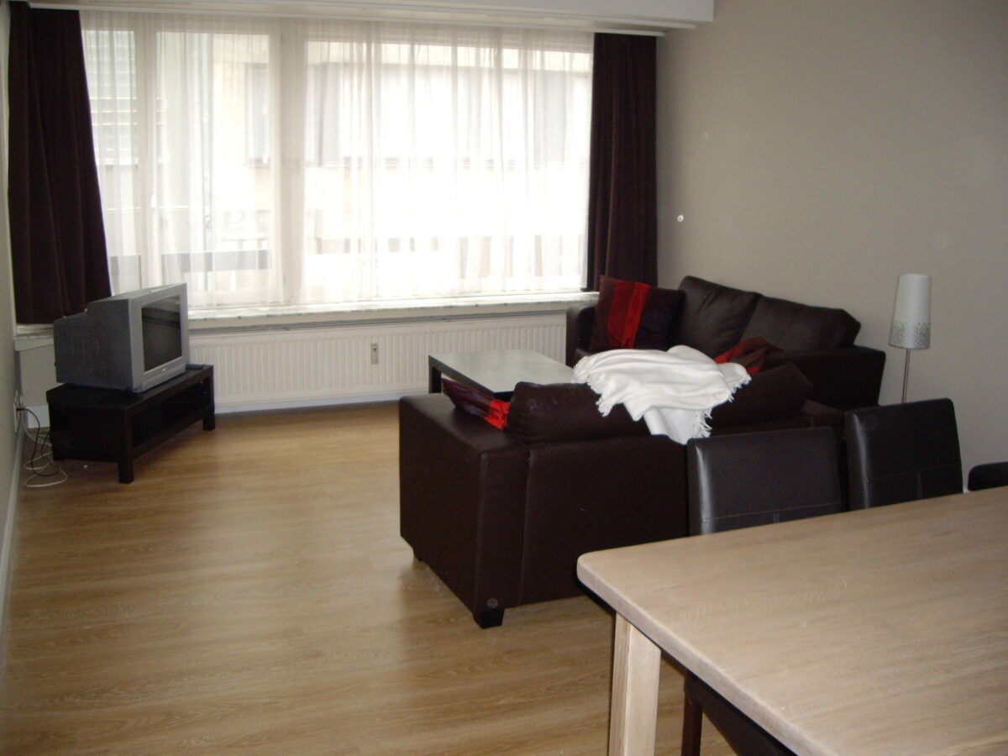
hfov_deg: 49.0
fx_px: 1107
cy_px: 378
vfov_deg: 37.7
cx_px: 504
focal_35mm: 38
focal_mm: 6.2
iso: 200
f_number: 2.7
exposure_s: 1/60
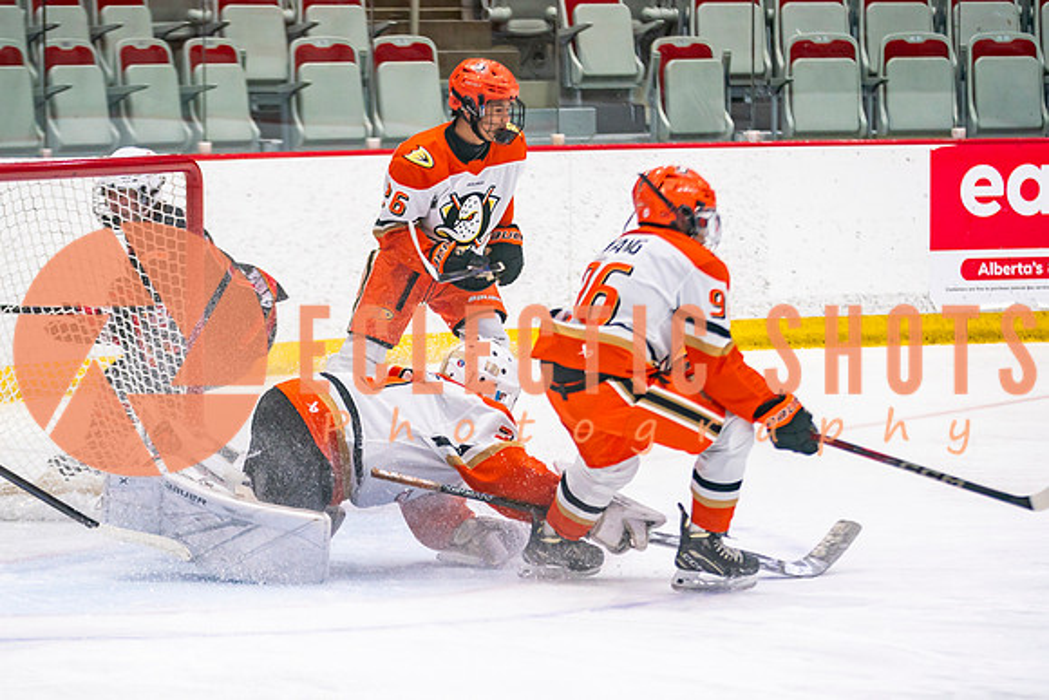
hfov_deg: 10.9
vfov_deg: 7.3
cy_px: 519
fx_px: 5490
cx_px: 476
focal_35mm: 188
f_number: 2.8
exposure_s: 1/640
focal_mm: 125
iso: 640
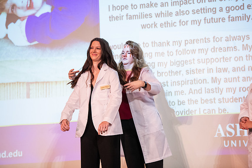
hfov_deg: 13.7
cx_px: 126
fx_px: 1050
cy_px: 84
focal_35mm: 150
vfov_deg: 9.2
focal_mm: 150
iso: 4000
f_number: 3.2
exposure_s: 1/200
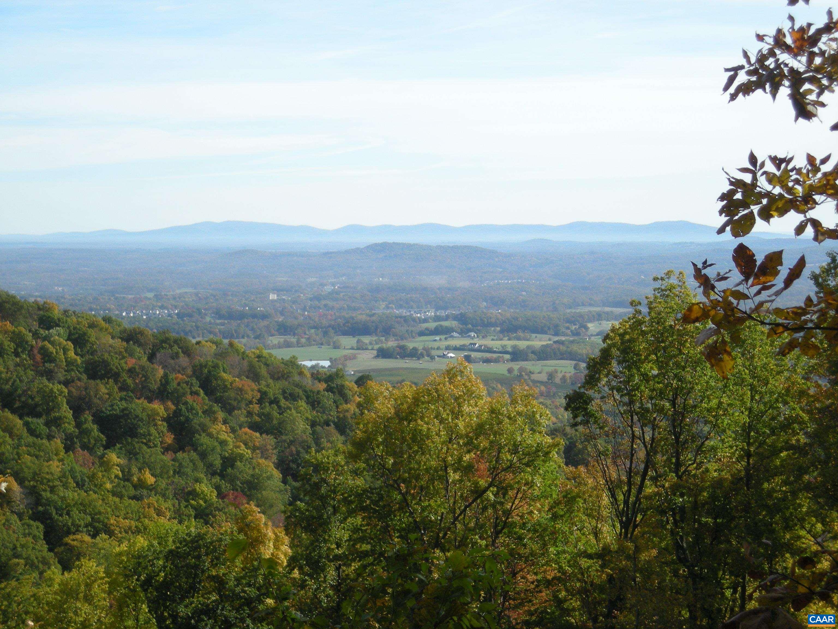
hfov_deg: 23.3
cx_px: 419
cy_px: 314
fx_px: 2034
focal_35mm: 84
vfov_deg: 17.6
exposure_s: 1/370
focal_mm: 13.7
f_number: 4.1
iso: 50
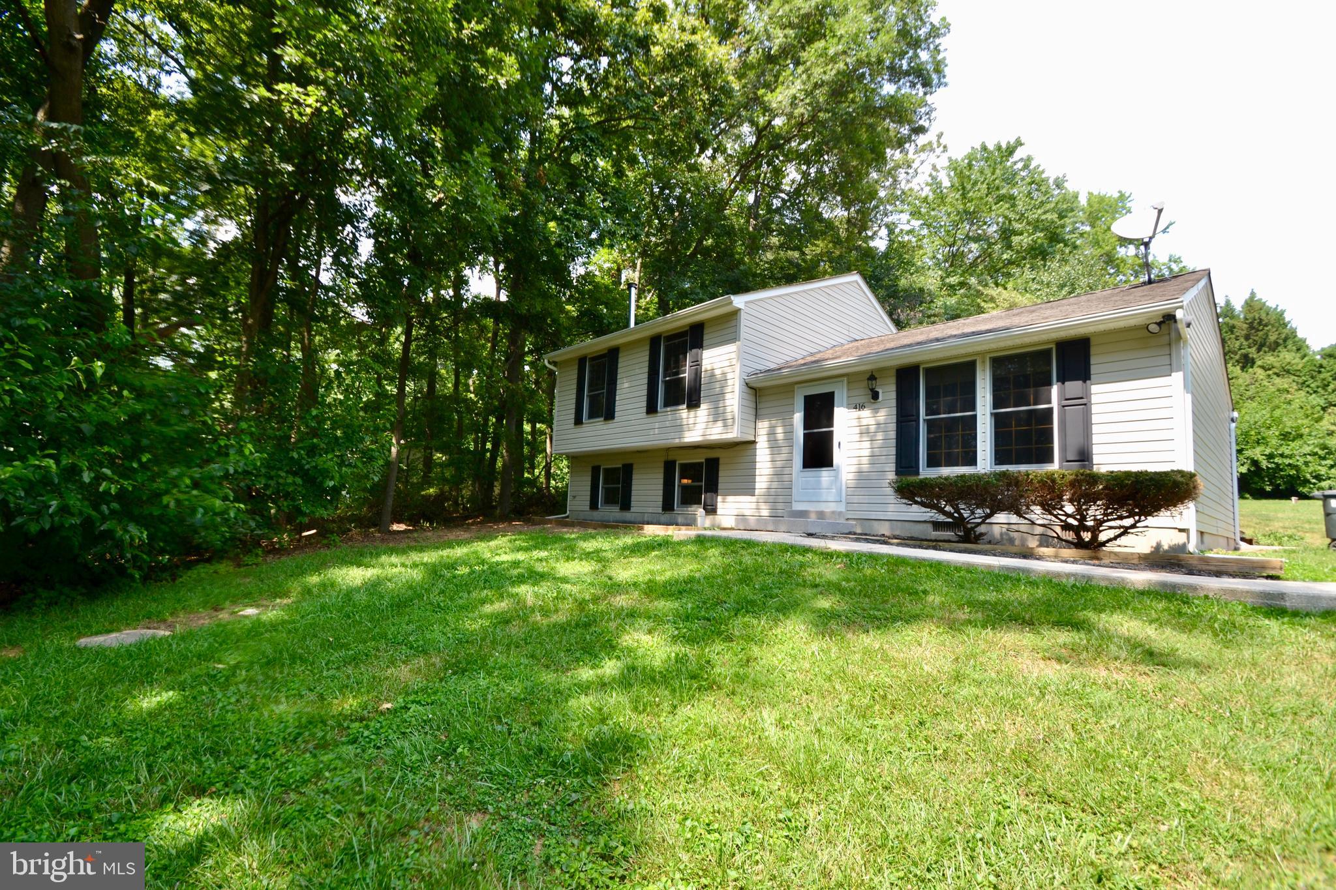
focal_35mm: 15
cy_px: 445
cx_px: 668
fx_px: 557
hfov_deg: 100.4
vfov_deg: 77.3
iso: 100
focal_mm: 10
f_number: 6.3
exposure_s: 1/160
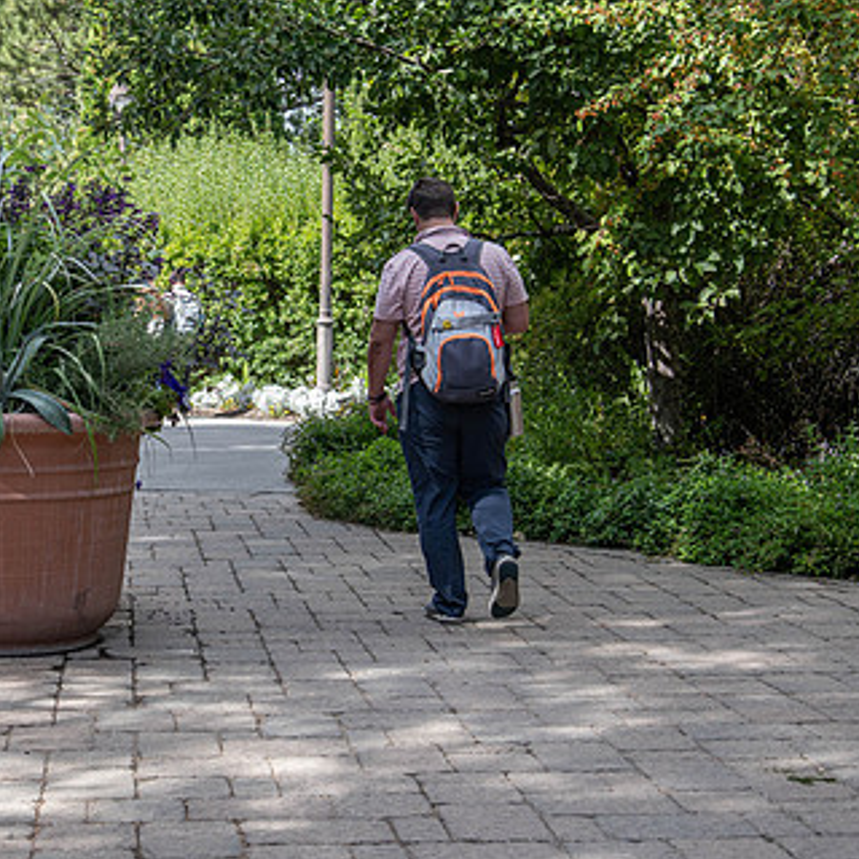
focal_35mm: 74
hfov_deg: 23.0
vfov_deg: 23.3
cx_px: 148
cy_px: 353
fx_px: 2078
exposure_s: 1/250
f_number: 4
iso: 200
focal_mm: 48
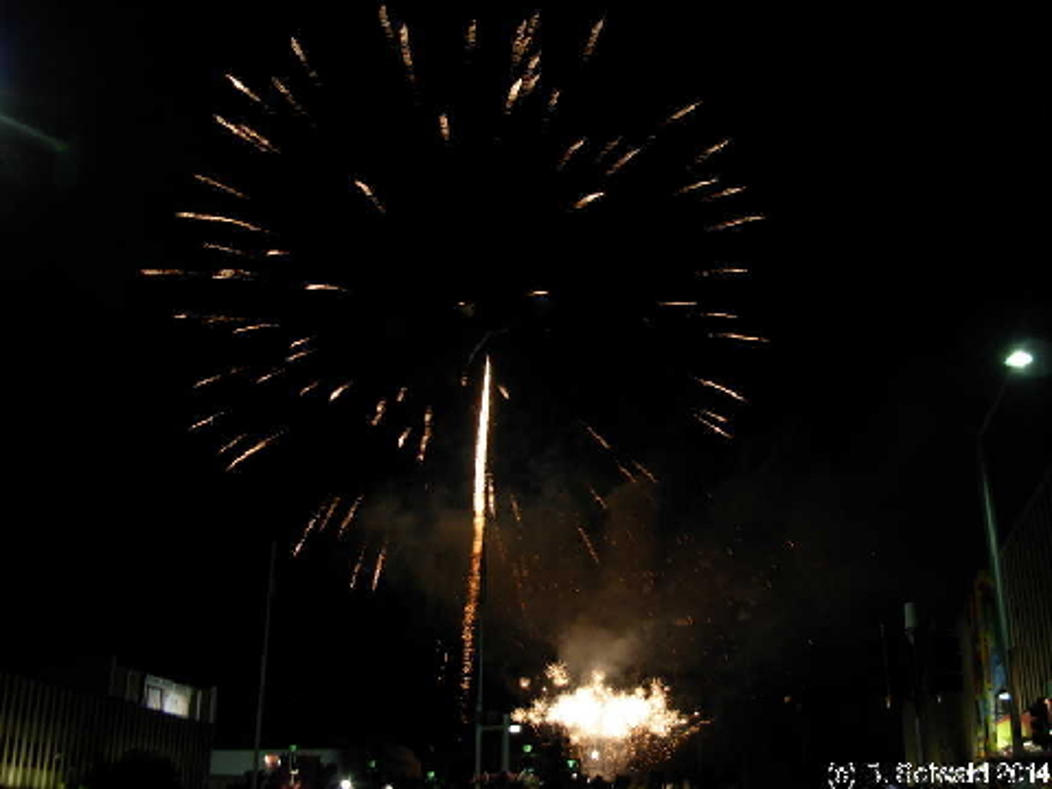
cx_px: 526
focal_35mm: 38
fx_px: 1155
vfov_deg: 37.7
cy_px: 394
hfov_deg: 49.0
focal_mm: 6.3
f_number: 2.9
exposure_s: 1/4
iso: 81
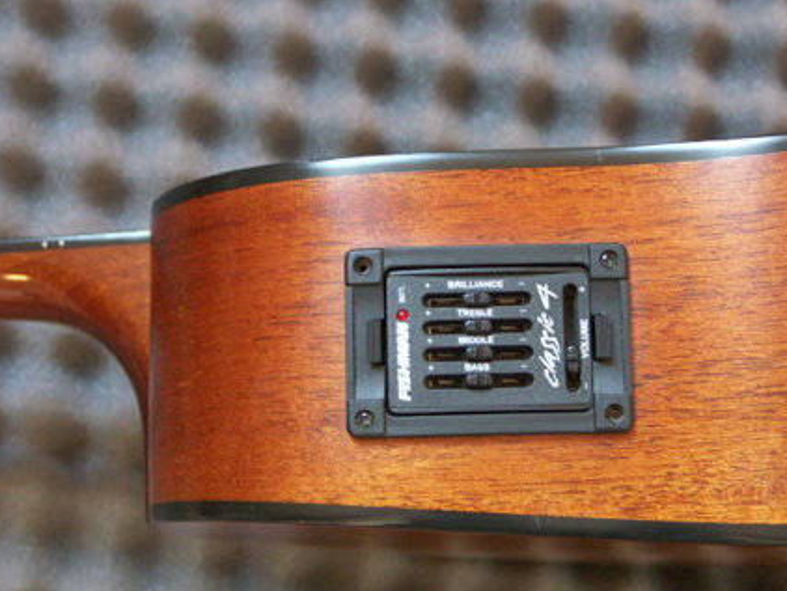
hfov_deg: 22.5
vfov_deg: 17.0
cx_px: 412
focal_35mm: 87
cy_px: 281
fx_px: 1979
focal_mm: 18.51
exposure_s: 1/8
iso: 200
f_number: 3.2
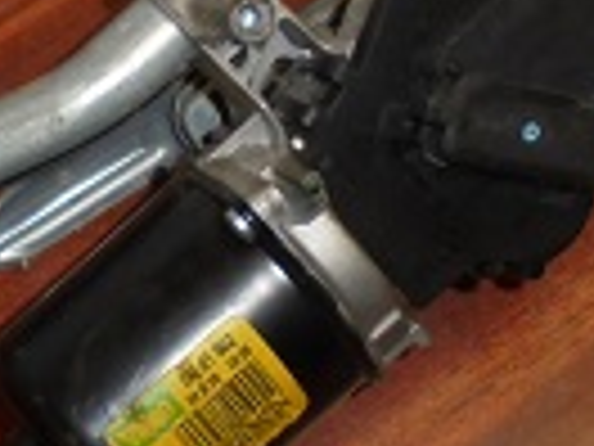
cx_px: 9
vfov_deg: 14.5
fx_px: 1750
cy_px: 187
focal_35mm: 102
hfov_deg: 18.8
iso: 200
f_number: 3.5
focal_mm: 4.6
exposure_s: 1/30
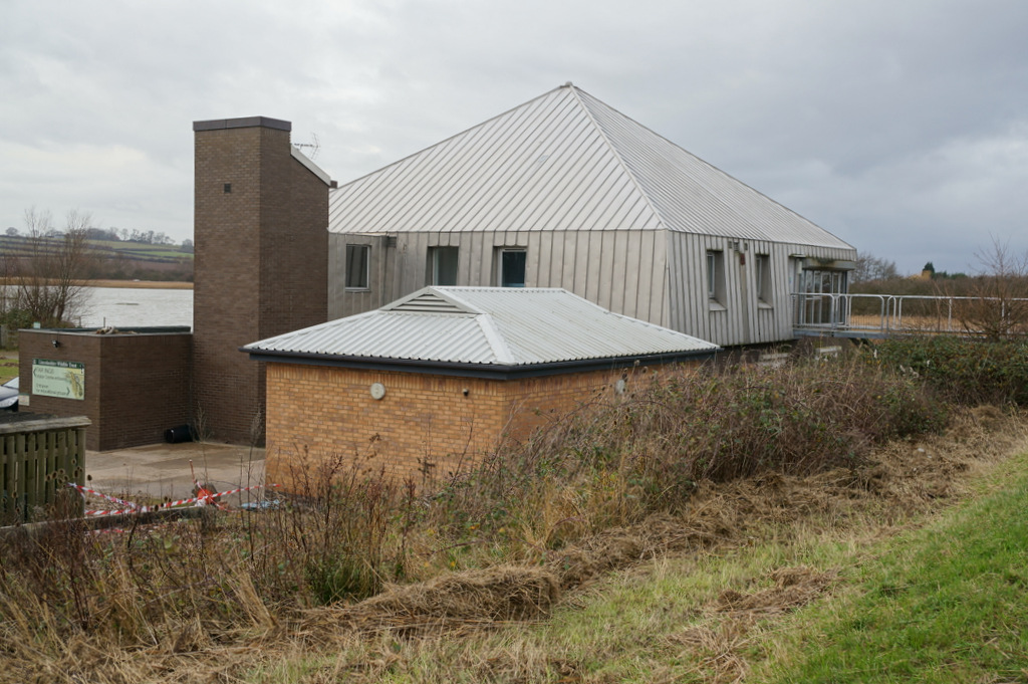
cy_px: 342
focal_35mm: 40
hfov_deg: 48.0
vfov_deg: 33.0
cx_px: 514
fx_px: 1156
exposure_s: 1/80
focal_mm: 27
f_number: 5
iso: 100
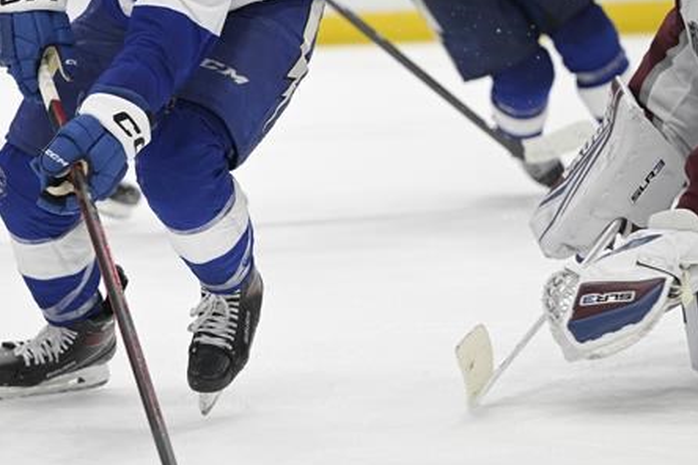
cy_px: 27
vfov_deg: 5.2
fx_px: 5138
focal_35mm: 265
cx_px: 200
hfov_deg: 7.8
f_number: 2.8
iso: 2000
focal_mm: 115
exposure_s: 1/2000
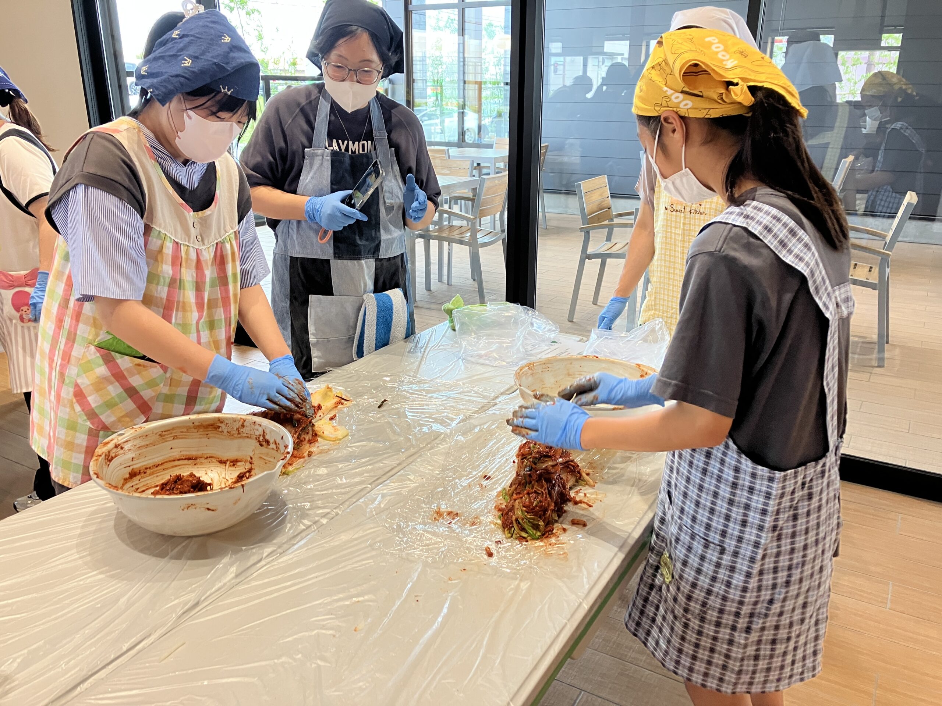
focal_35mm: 28
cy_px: 353
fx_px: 762
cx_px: 471
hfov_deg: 63.4
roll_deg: -0.8
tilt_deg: -17.0
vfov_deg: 49.7
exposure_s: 1/66
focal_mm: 3.99
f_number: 1.8
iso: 80
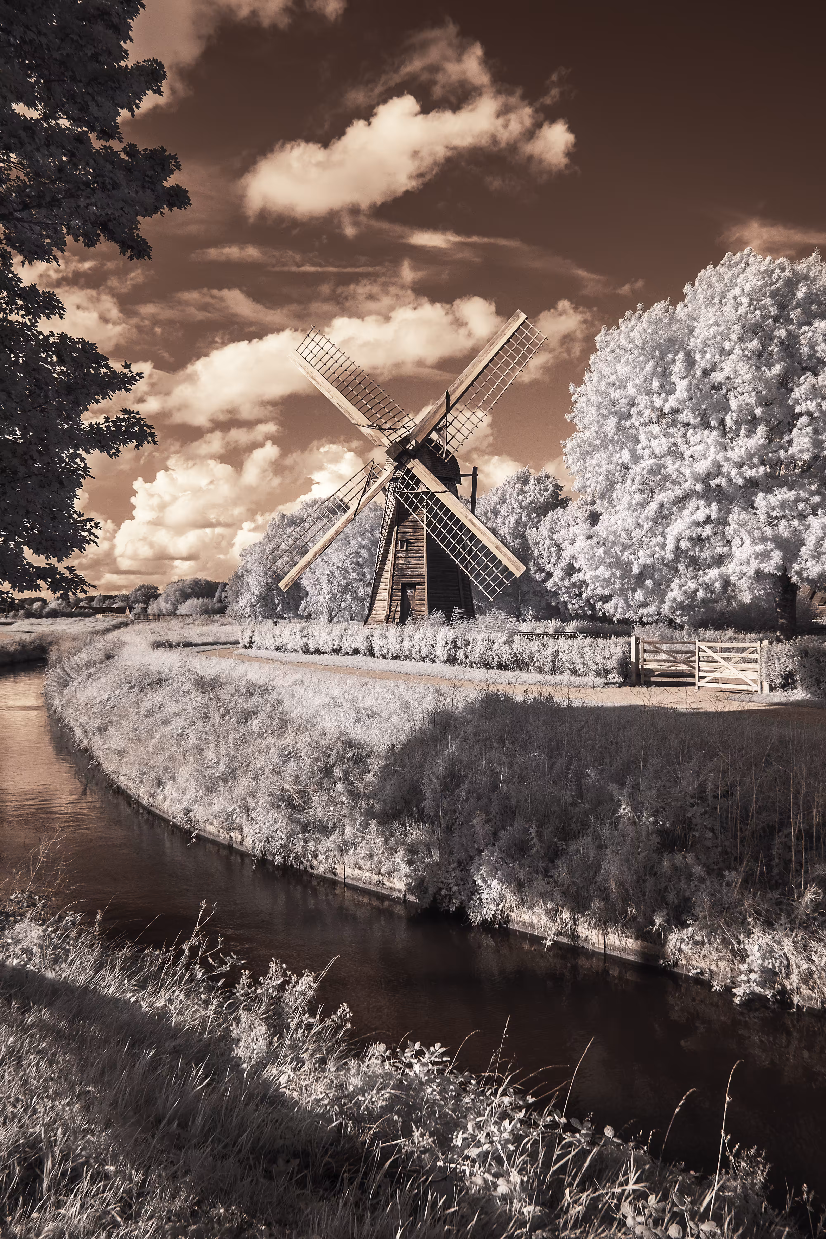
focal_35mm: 29
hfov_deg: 45.0
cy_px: 620
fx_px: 998
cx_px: 413
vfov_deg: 63.7
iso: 500
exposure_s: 1/160
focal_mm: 29
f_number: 16
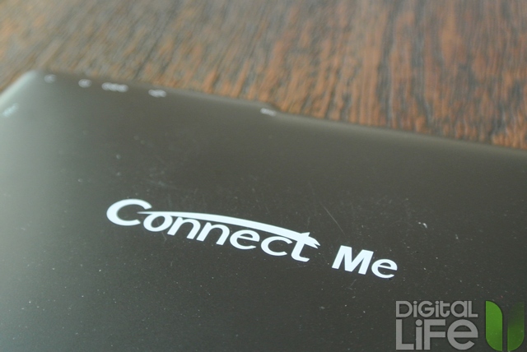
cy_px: 176
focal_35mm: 59
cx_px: 264
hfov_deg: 33.9
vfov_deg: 23.0
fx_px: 864
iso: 800
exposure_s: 1/4
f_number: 5
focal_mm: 21.9
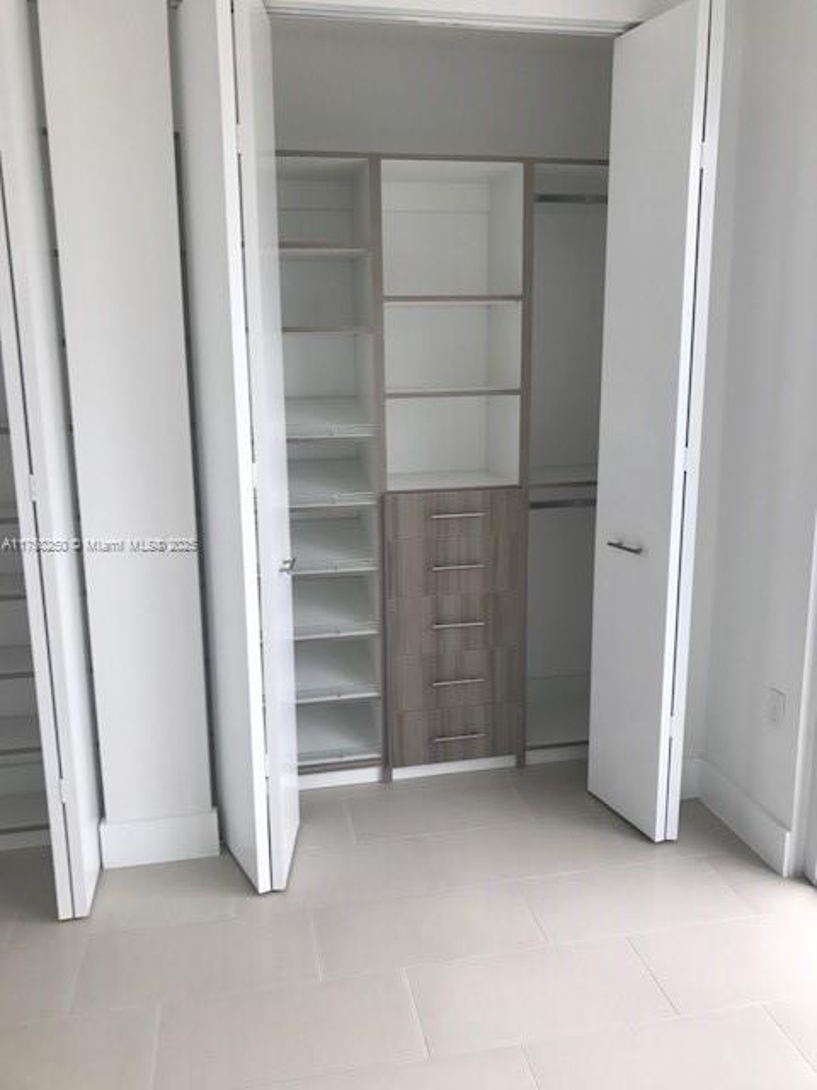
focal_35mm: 28
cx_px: 408
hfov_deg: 49.7
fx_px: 881
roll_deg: +0.5
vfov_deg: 63.4
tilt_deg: -11.6
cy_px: 545
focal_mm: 3.99
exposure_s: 1/120
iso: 25
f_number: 1.8
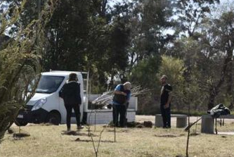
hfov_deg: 23.9
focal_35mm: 83
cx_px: 30
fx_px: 540
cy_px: 127
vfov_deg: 16.4
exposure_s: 1/500
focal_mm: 24
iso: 200
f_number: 8
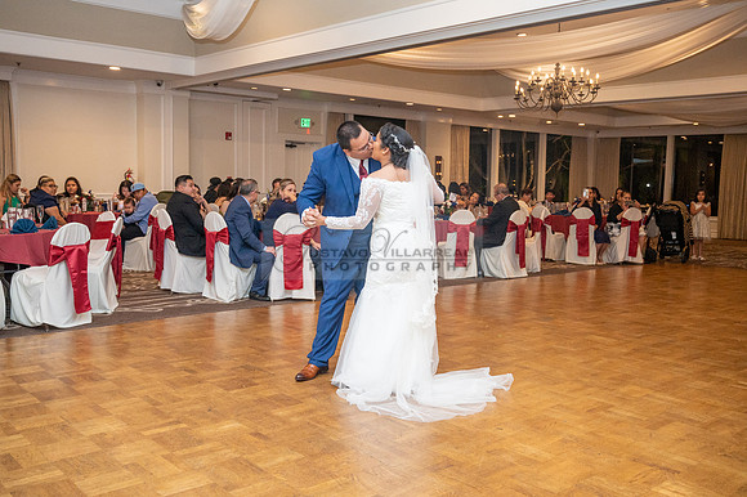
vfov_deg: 38.3
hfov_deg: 55.1
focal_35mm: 34
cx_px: 374
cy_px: 248
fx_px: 715
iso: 2500
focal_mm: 34.5
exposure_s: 1/200
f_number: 4
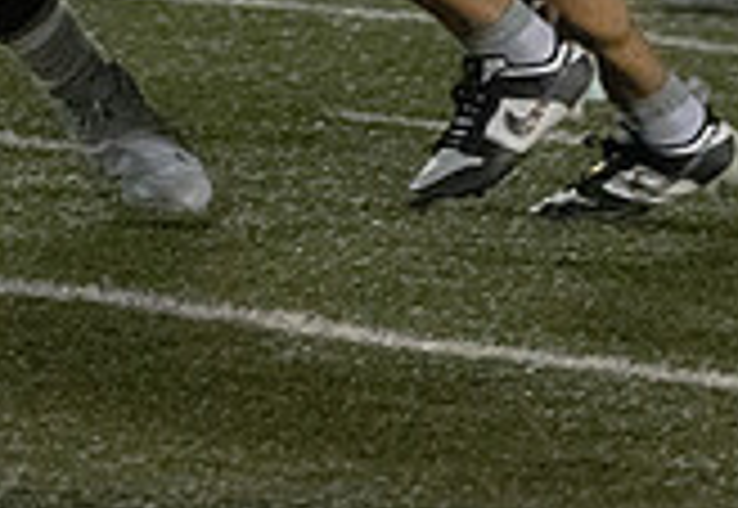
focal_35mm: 862
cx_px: 526
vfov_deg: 1.6
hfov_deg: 2.4
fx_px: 17854
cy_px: -263
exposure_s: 1/1000
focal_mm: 185
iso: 20000
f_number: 5.6
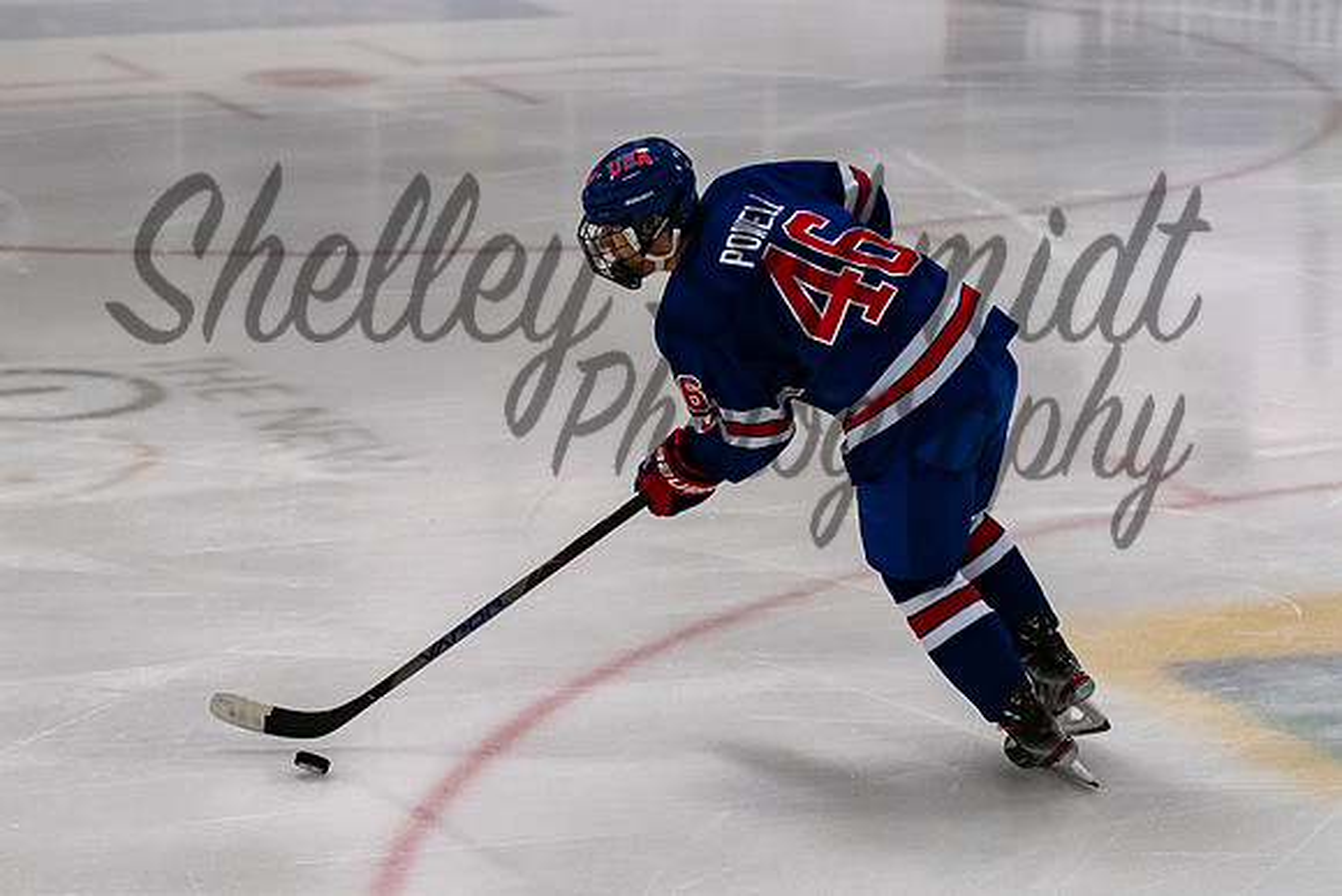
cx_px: 694
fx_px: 4540
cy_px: 414
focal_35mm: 122
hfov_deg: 16.8
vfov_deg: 11.3
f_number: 3.2
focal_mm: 70
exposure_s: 1/800
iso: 2000
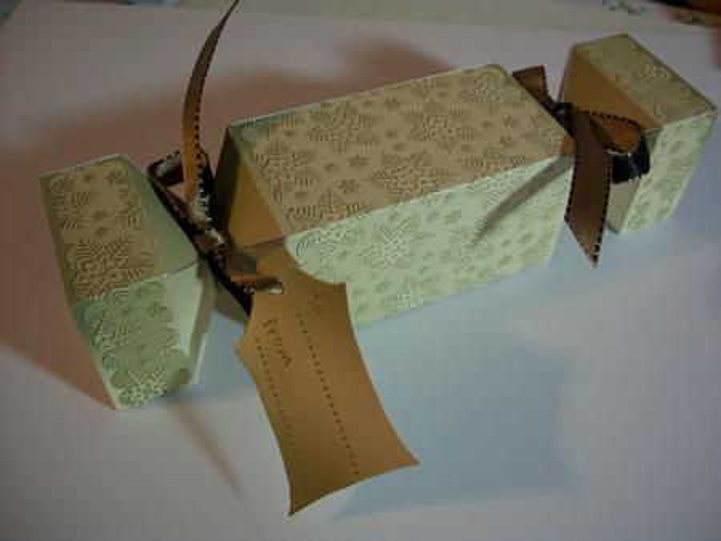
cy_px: 270
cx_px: 360
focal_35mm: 35
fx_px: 729
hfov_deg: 52.6
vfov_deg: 40.7
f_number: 3.1
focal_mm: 6.3
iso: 160
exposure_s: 1/40
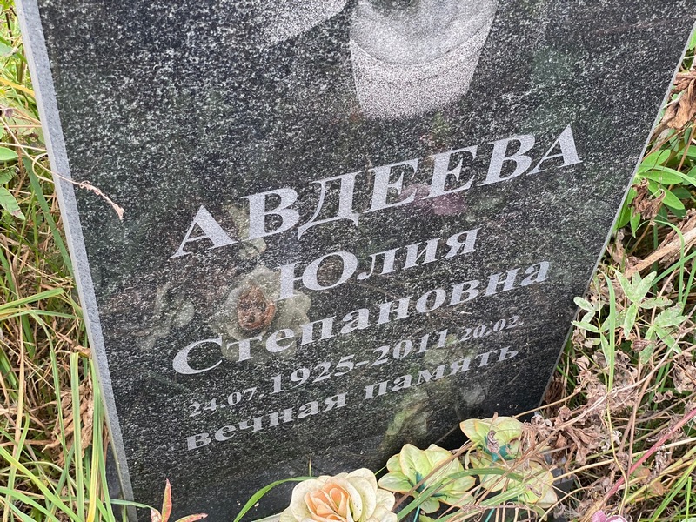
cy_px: 261
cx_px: 348
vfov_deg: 28.0
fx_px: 1046
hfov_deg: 36.8
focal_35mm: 52
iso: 50
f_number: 2
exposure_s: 1/122
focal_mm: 6
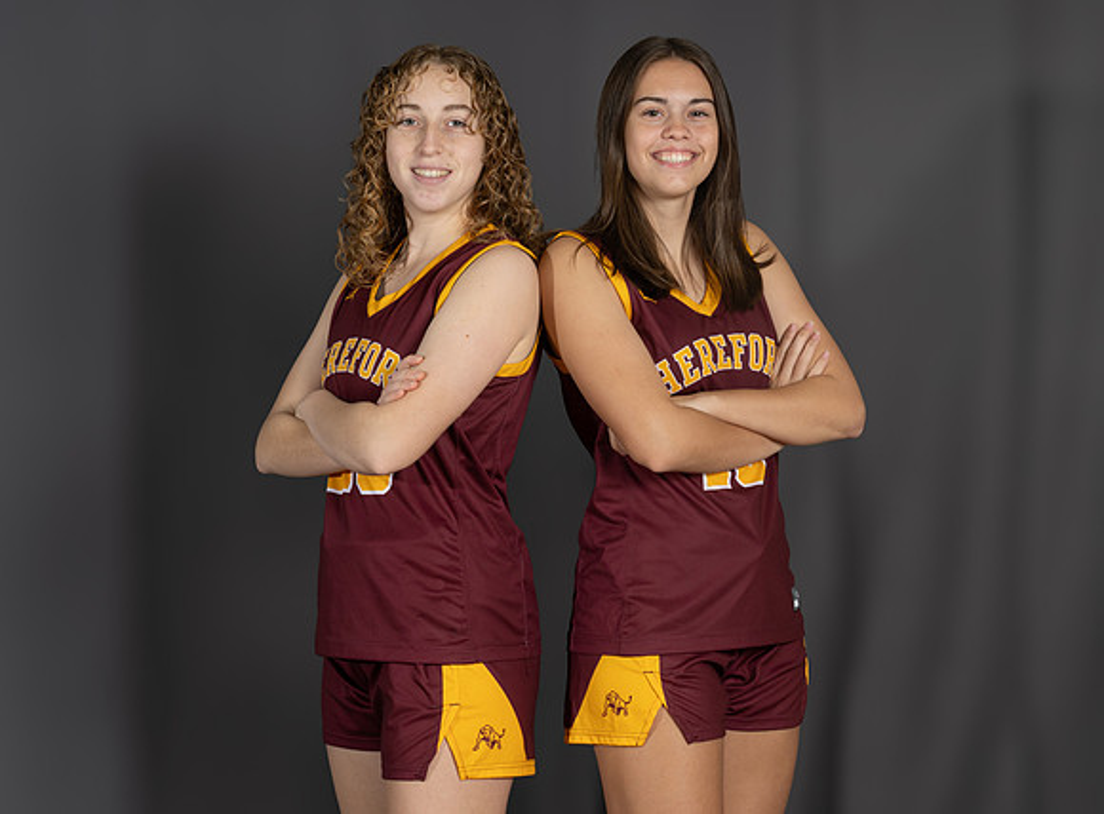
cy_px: 340
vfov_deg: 11.0
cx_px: 784
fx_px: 4226
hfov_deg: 14.8
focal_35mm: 133
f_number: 8
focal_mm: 88
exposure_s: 1/200
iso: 200
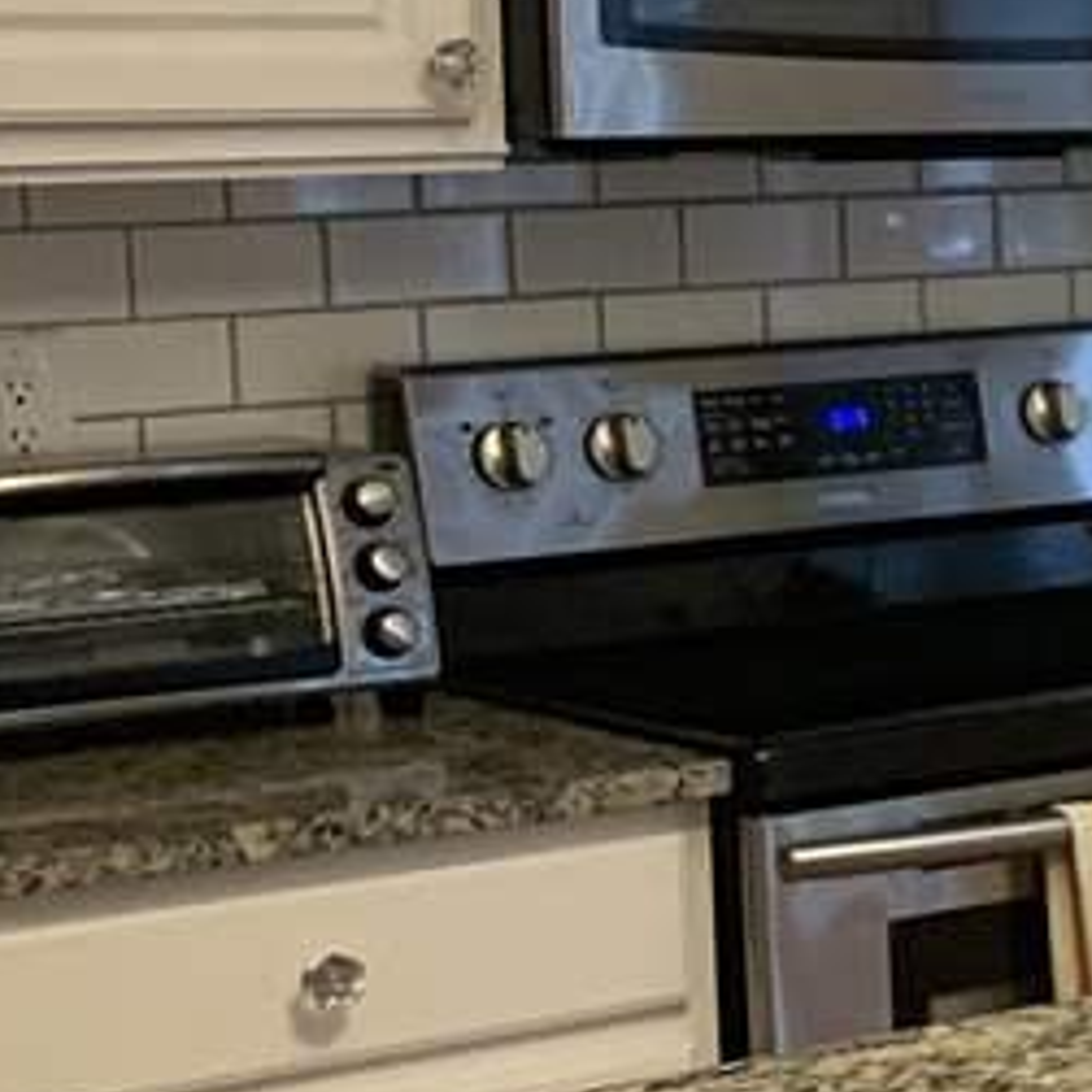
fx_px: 4176
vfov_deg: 14.9
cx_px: 2315
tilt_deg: -5.6
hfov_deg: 12.7
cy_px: 522
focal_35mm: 117
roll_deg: -0.4
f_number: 1.8
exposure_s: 1/60
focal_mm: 4.25
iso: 250
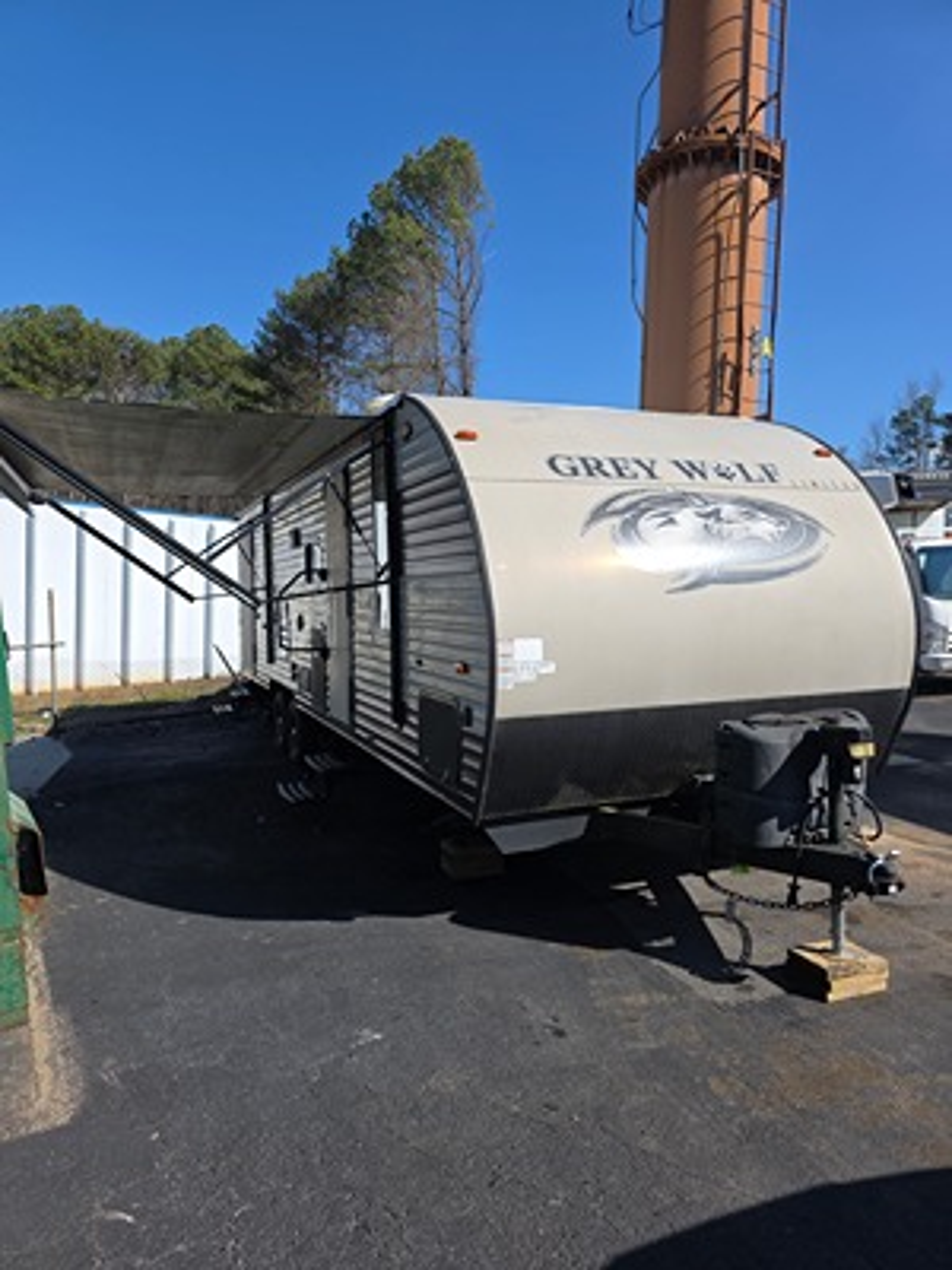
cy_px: 635
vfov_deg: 73.9
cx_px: 476
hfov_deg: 58.9
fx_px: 843
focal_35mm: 23
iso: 12
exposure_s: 1/873
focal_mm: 6.3
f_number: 1.7
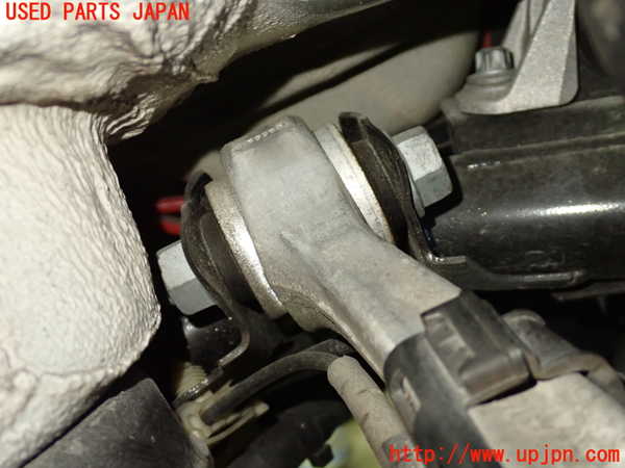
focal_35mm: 47
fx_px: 849
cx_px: 312
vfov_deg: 30.9
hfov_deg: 40.4
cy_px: 234
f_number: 3.1
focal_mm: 8.4
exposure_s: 1/30
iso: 800
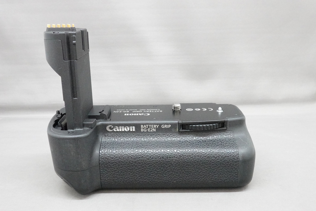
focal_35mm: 37
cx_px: 158
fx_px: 325
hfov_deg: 51.9
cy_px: 106
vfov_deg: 35.9
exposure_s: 1/40
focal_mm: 13.56
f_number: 8
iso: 5000
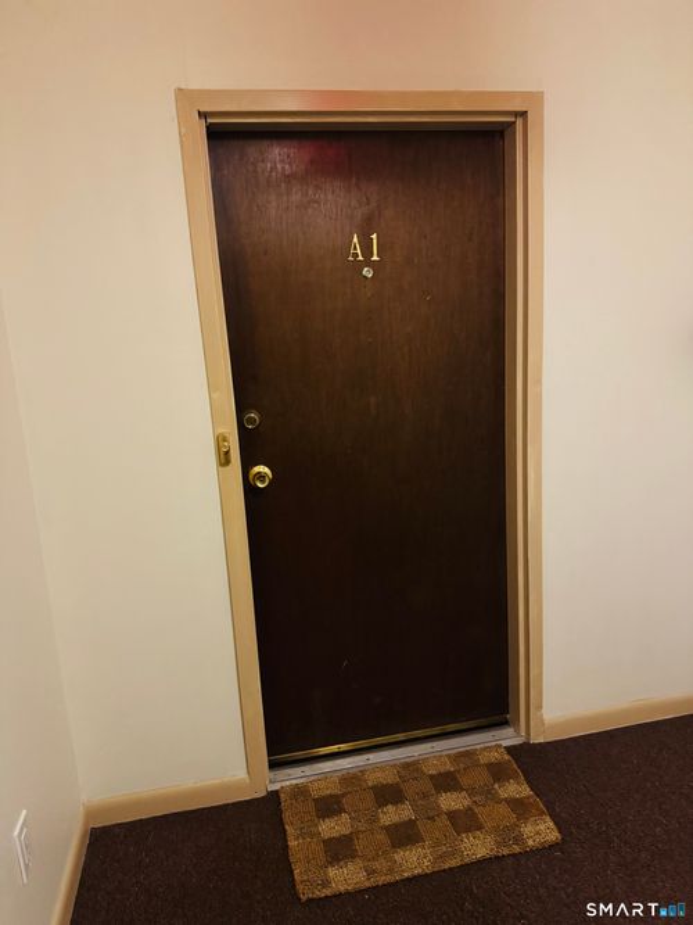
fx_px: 641
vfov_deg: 71.6
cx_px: 346
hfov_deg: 56.8
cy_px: 462
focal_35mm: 24
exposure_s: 1/30
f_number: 1.78
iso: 1250
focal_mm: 6.76
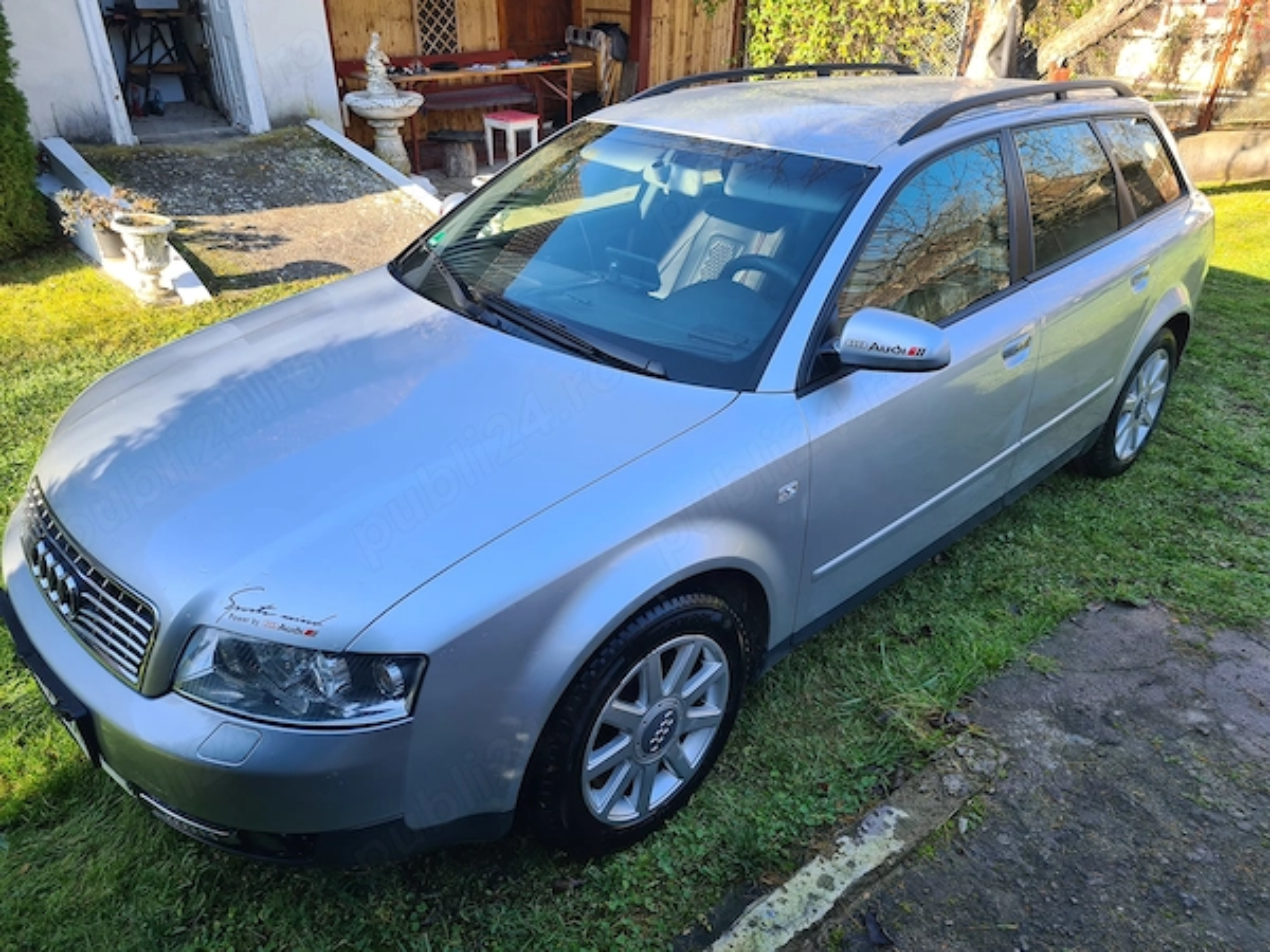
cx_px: 635
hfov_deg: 67.3
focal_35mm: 26
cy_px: 476
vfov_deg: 53.1
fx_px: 954
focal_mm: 5.4
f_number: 1.8
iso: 50
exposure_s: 1/416
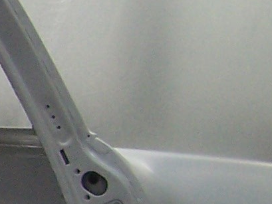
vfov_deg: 6.9
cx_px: -381
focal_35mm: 214
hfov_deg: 8.5
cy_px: 261
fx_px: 1682
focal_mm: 6.3
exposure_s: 1/30
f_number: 2.8
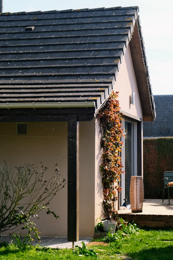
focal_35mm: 88
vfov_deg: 23.1
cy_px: 99
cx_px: 92
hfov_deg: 15.5
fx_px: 634
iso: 320
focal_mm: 35.8
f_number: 5.6
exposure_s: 1/480
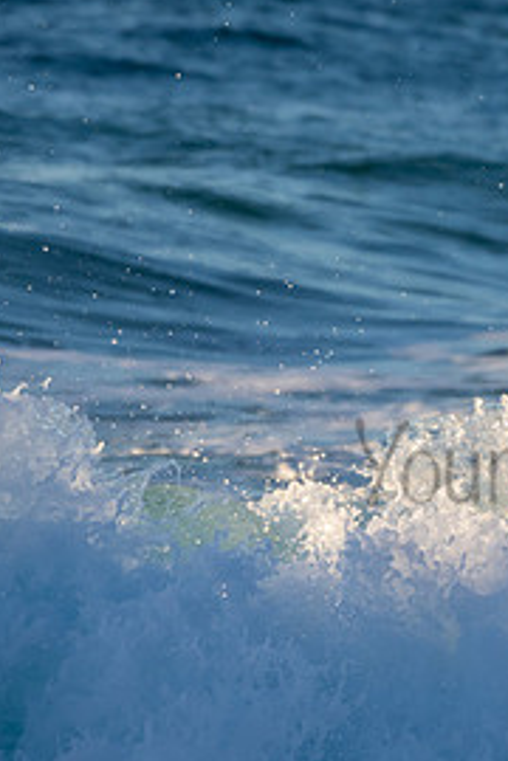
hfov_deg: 1.2
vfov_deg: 1.8
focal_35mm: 1128
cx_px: 646
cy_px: 438
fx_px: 23874
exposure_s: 1/1250
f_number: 5.6
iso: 500
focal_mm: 350
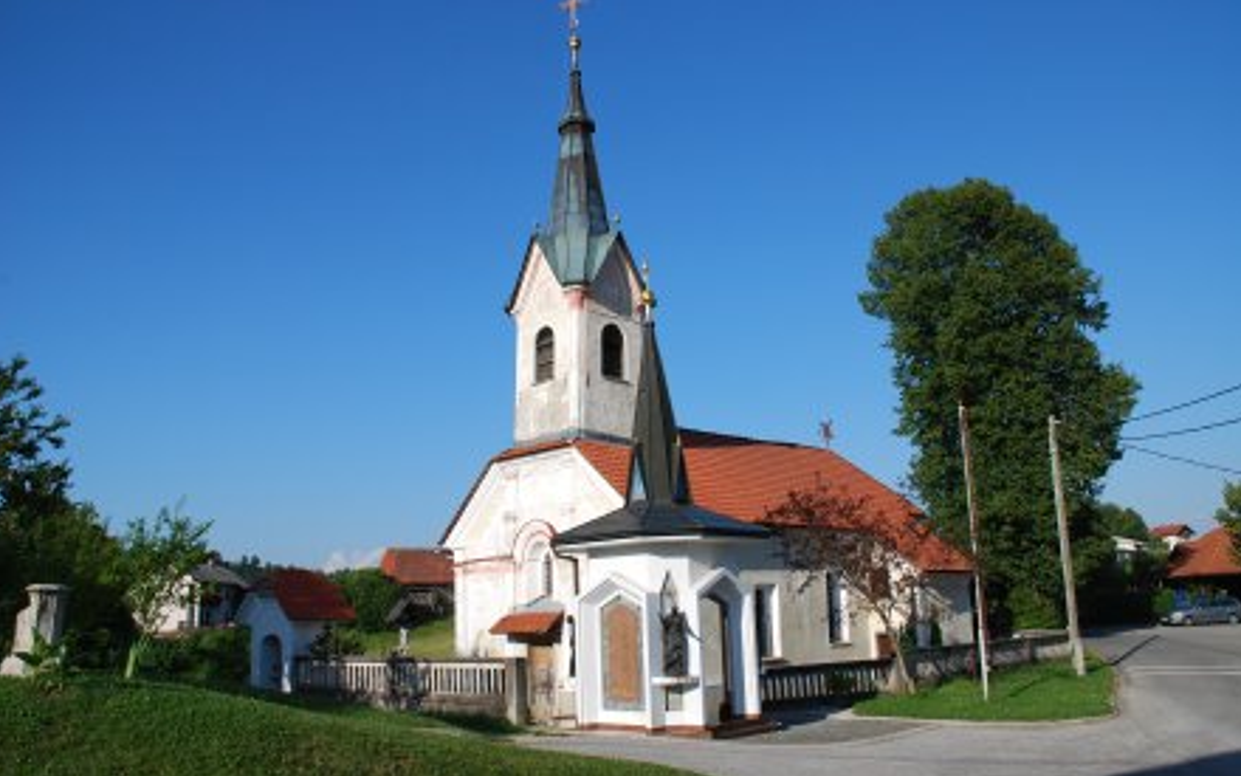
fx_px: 947
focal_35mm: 28
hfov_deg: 66.5
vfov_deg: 44.5
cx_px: 625
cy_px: 374
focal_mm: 18
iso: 160
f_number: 10
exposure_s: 1/250
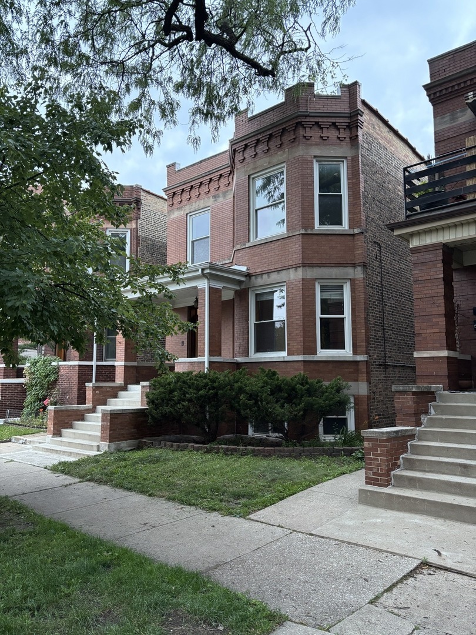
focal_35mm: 26
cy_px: 318
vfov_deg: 67.3
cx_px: 238
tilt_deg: +6.8
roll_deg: -0.6
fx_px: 477
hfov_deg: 53.1
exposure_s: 1/60
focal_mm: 5.96
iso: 320
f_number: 1.6
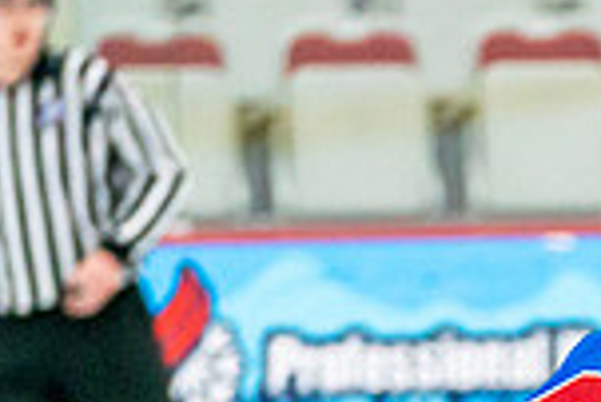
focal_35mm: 707
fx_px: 11814
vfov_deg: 1.9
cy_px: 696
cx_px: 829
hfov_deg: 2.9
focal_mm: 144
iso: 3200
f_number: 2.8
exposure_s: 1/1250
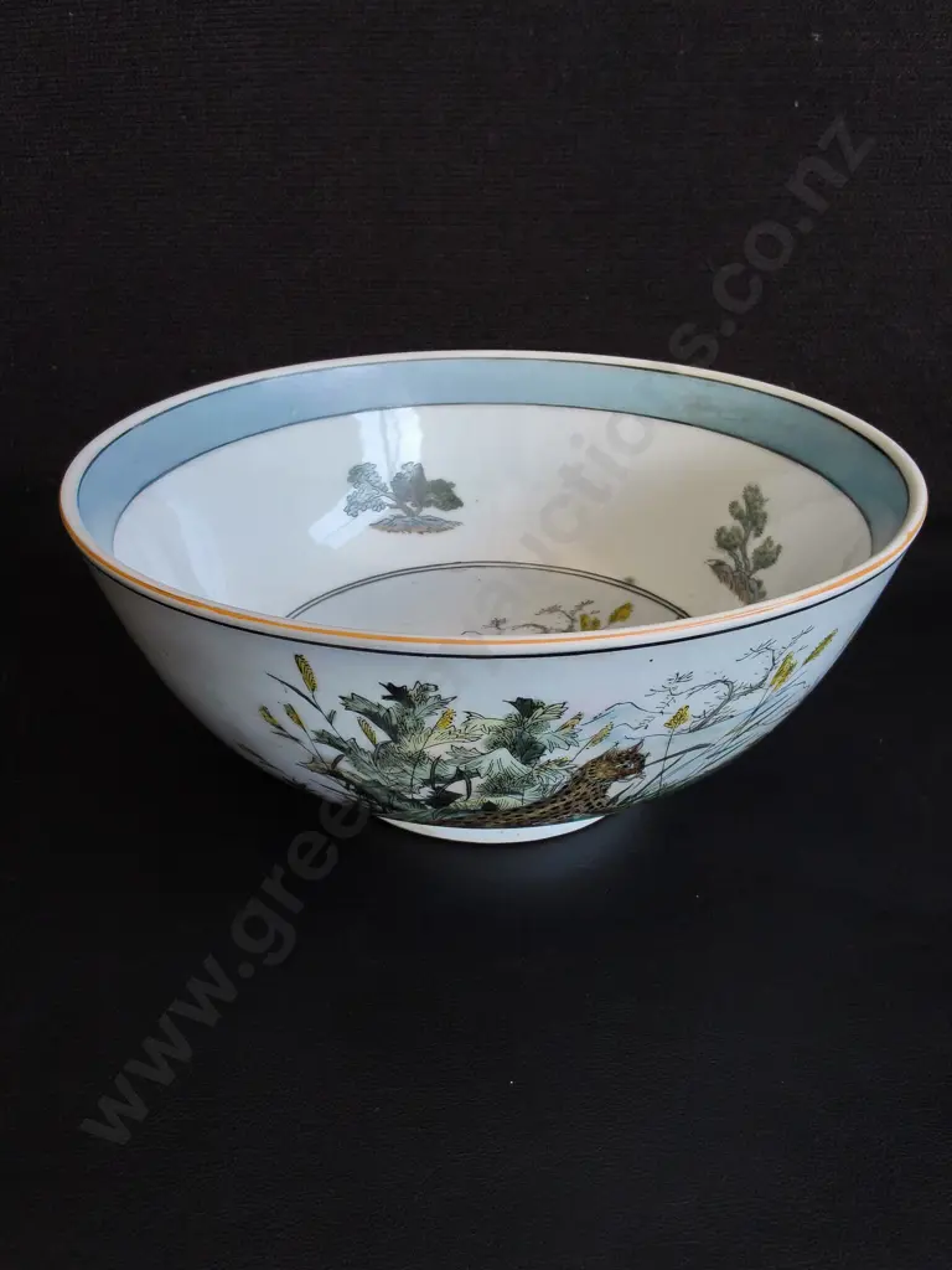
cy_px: 635
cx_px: 476
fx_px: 990
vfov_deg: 65.3
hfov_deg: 51.4
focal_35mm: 27
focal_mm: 2.87
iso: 100
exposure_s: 1/100
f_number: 2
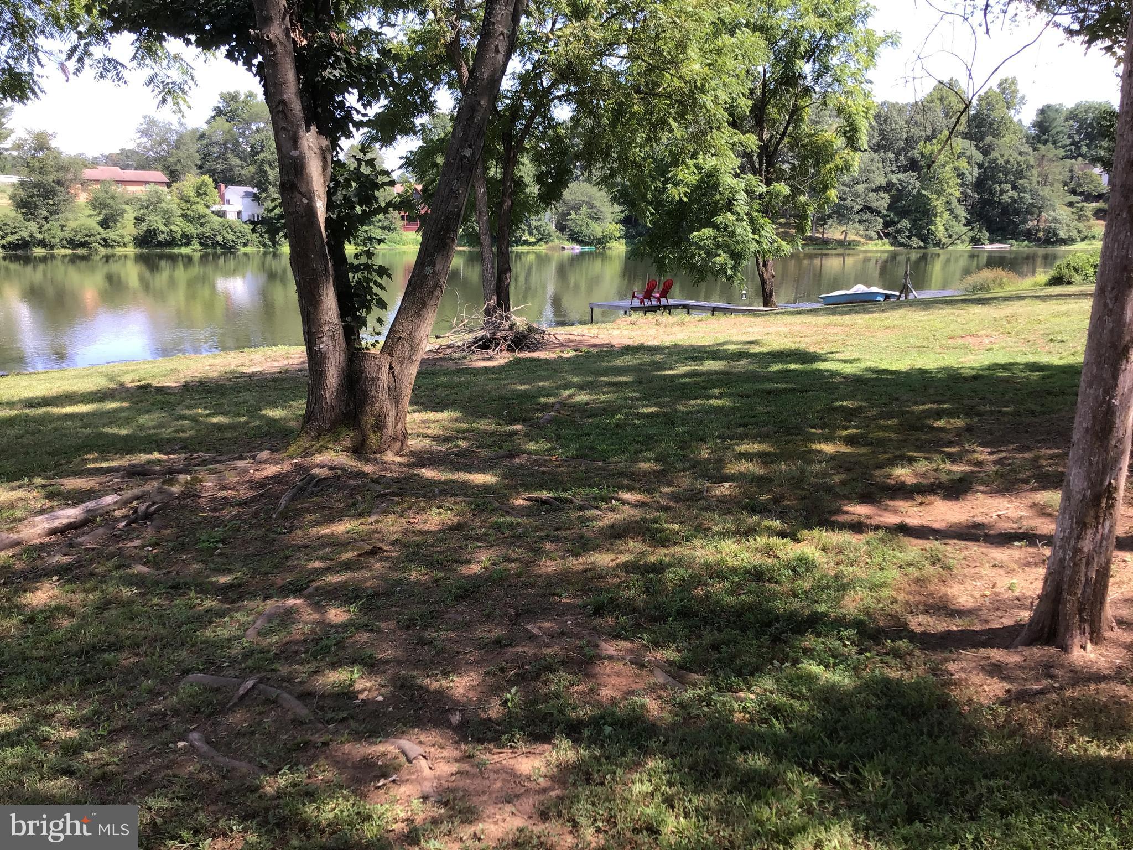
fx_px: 1015
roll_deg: +0.0
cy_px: 425
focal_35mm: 31
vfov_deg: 45.4
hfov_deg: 58.4
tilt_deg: -10.9
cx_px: 566
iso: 25
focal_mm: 3.3
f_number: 2.4
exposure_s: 1/233
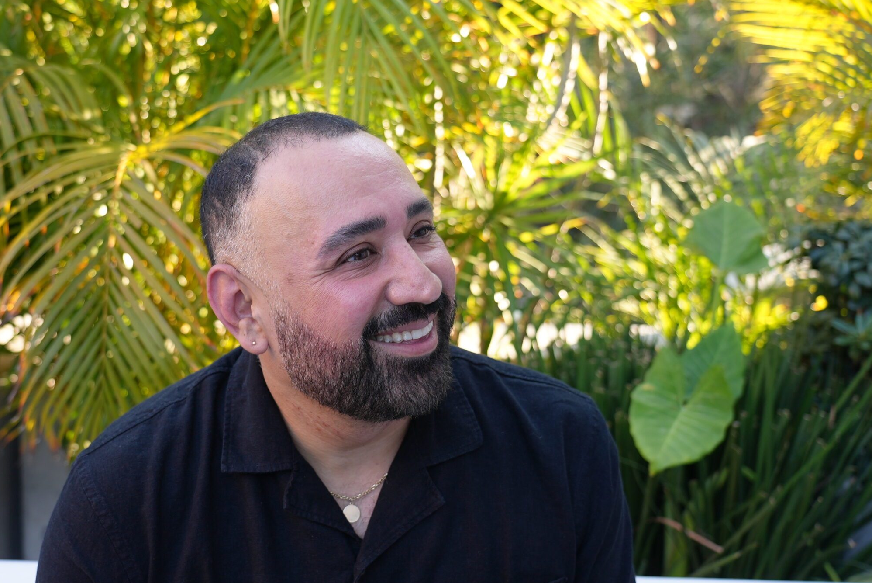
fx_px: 1212
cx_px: 324
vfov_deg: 27.0
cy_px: 292
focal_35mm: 50
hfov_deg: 39.3
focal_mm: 39
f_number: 4
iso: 320
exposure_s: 1/160
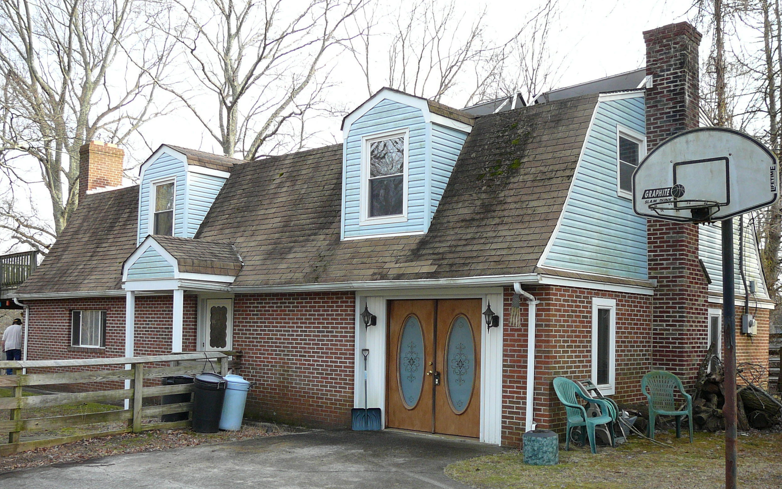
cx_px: 386
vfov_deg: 33.5
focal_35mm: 38
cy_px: 286
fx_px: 810
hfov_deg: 51.5
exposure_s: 1/125
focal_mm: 5.2
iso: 80
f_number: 2.8
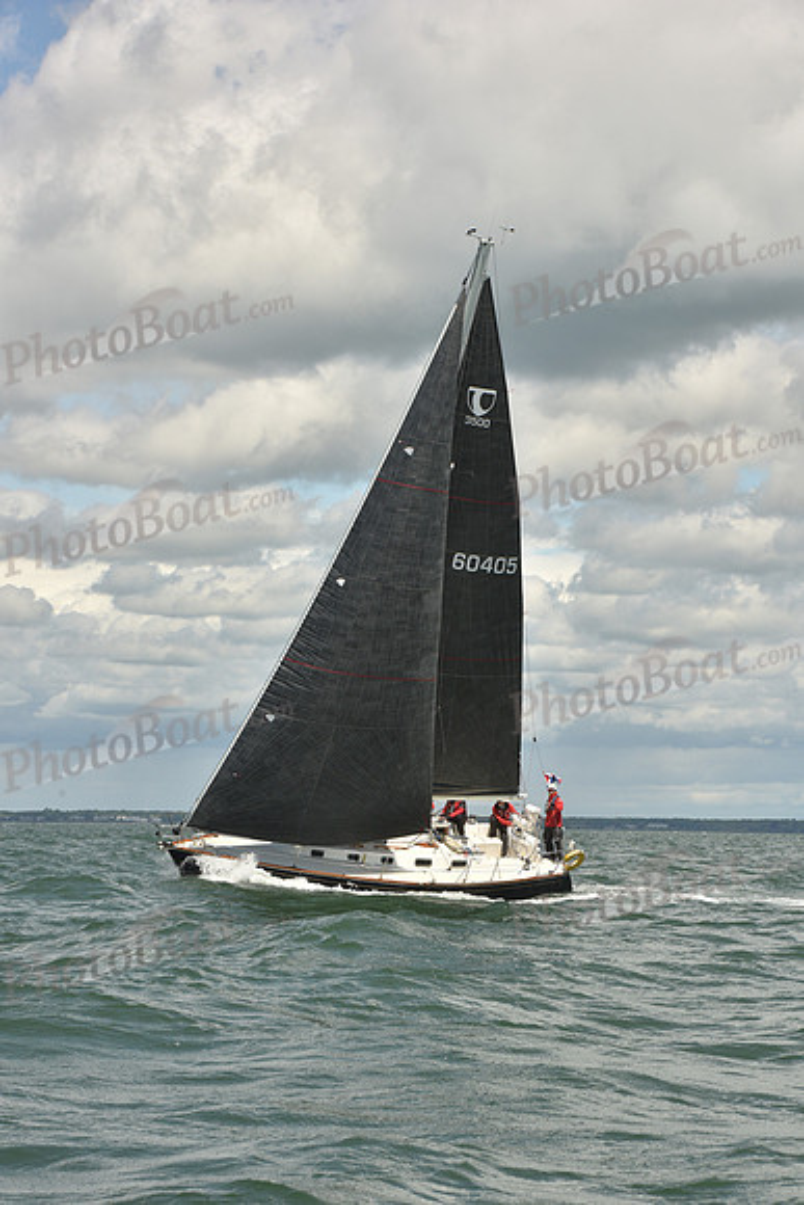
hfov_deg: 13.0
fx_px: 3515
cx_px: 402
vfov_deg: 19.5
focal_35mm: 105
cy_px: 602
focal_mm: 105
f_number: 11
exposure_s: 1/800
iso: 320
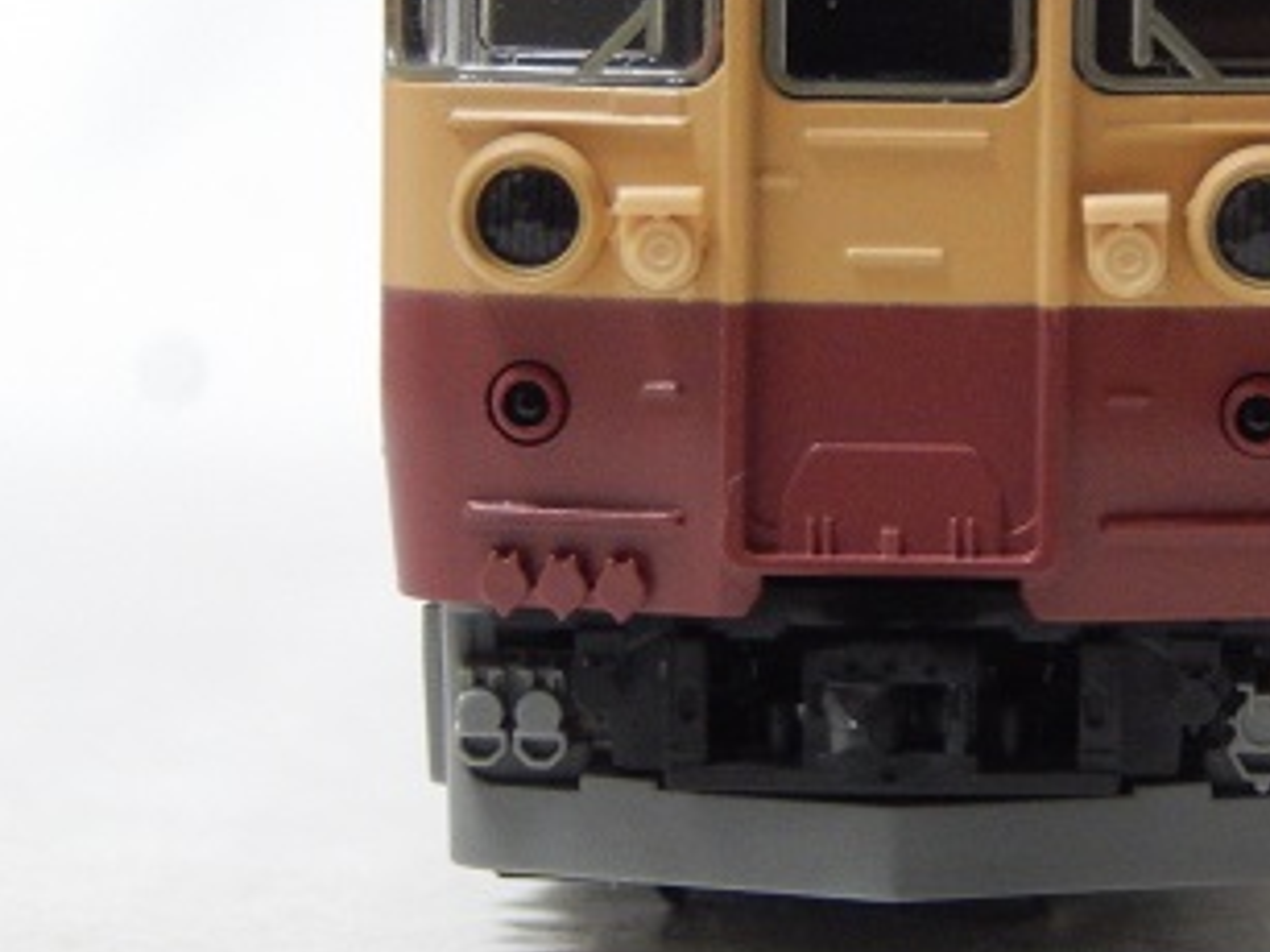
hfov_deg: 11.9
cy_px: 339
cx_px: 1026
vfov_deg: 8.9
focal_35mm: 166
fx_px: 6088
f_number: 5.1
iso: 200
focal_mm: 15.2
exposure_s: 1/2.5
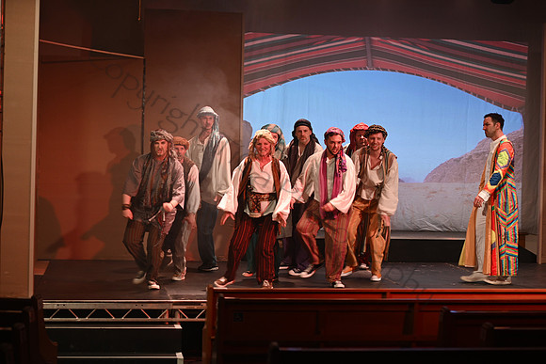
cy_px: 182
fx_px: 1183
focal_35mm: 78
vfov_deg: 17.5
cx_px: 273
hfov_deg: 26.0
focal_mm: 78
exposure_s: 1/80
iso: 640
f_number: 2.8
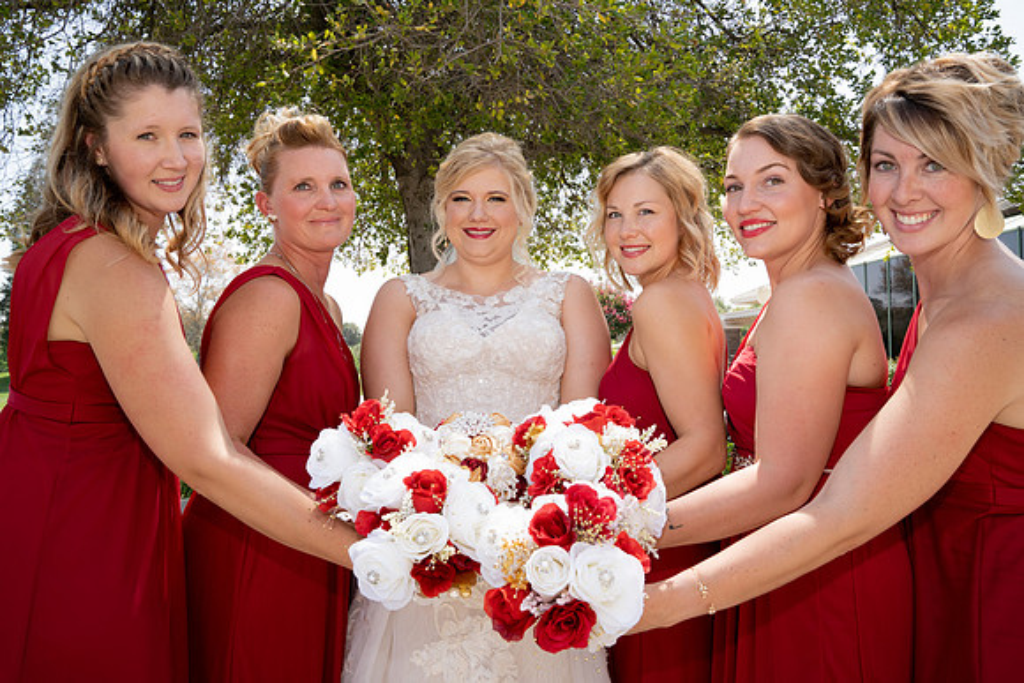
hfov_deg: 71.5
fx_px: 711
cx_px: 512
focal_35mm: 25
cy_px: 342
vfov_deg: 51.3
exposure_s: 1/200
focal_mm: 25
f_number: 10
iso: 500
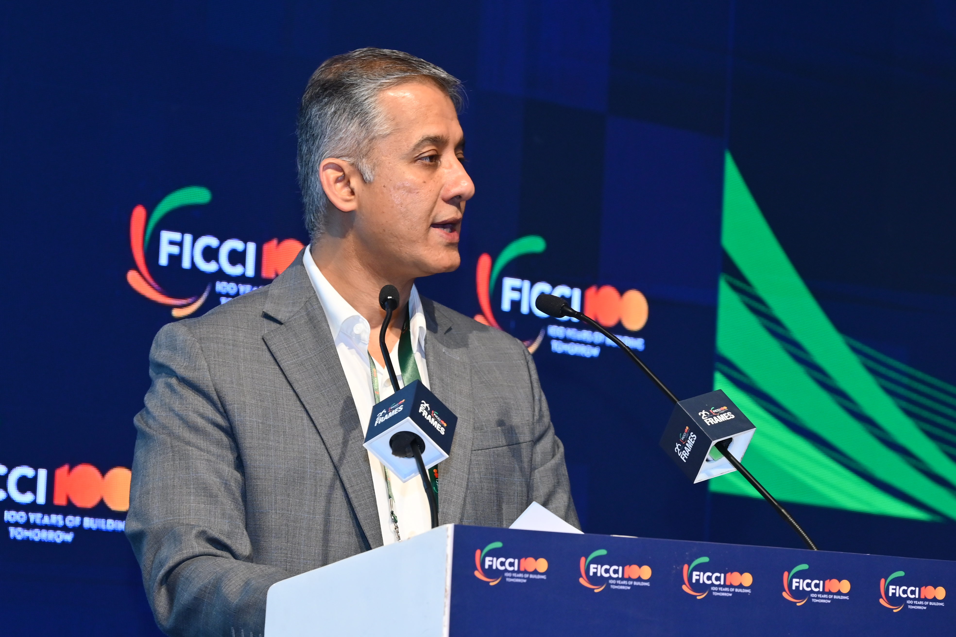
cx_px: 478
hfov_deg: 13.3
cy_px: 318
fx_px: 4089
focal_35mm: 154
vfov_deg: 8.9
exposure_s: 1/125
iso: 800
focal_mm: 103
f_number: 5.6
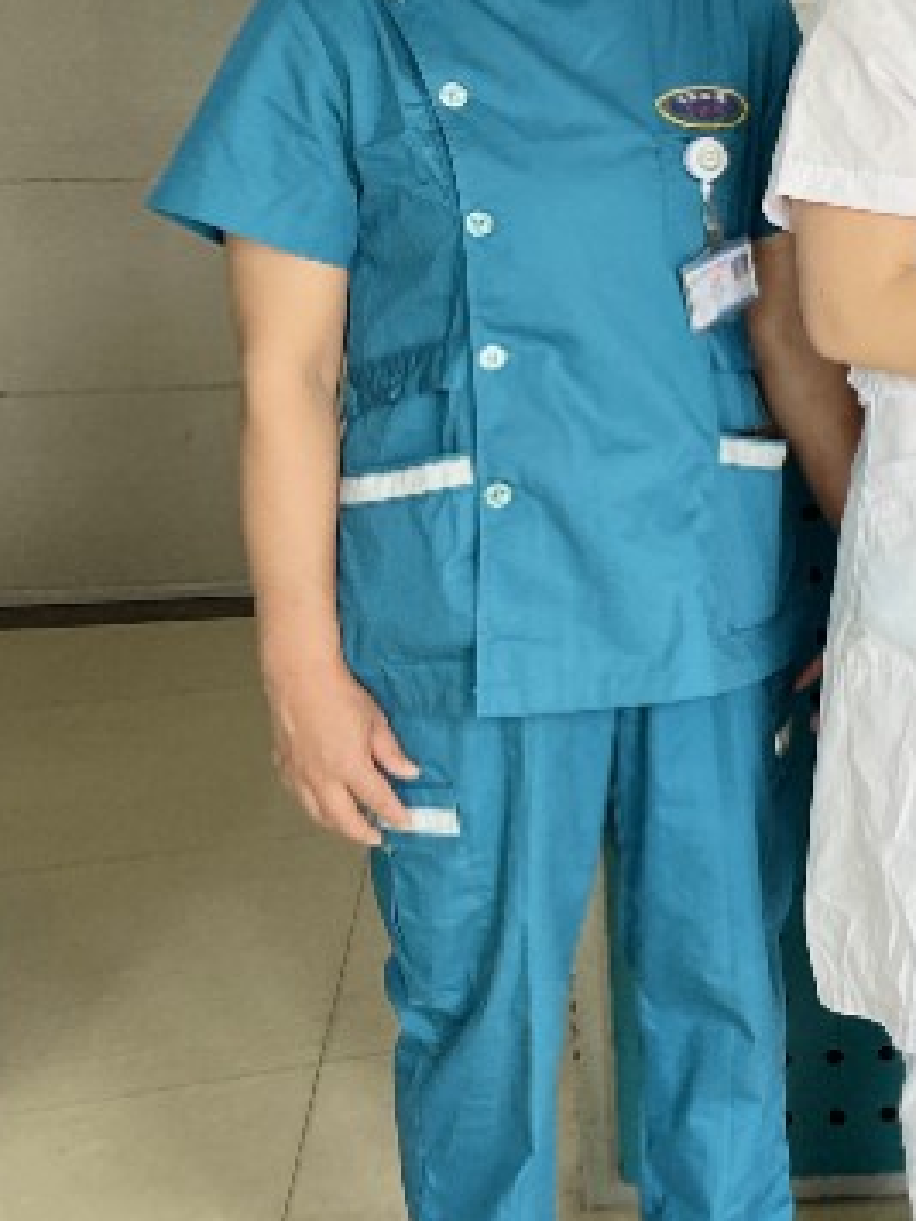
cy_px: 175
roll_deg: +0.6
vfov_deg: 26.0
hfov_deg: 16.6
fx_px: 2576
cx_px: 1681
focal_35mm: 73
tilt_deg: -8.4
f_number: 1.5
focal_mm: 5.7
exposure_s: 1/121
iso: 50
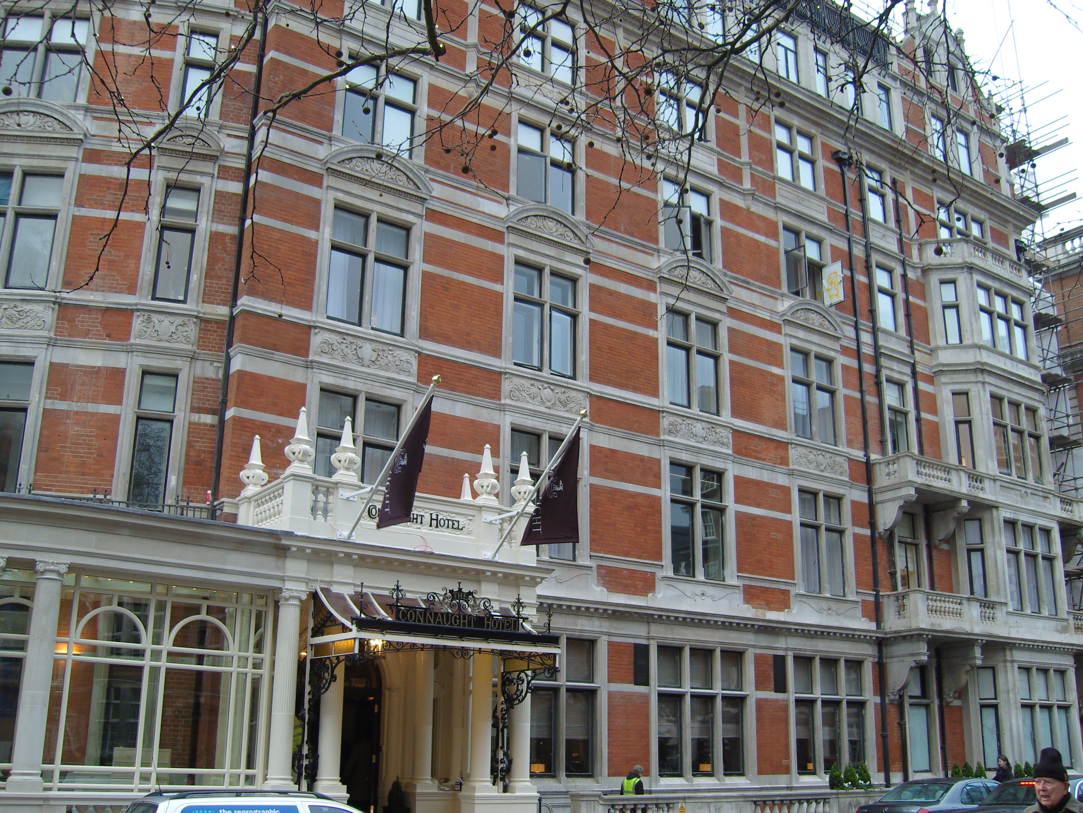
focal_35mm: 34
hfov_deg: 54.0
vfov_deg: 41.8
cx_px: 542
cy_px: 406
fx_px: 1064
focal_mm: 7.3
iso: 100
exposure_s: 1/50
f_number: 2.8
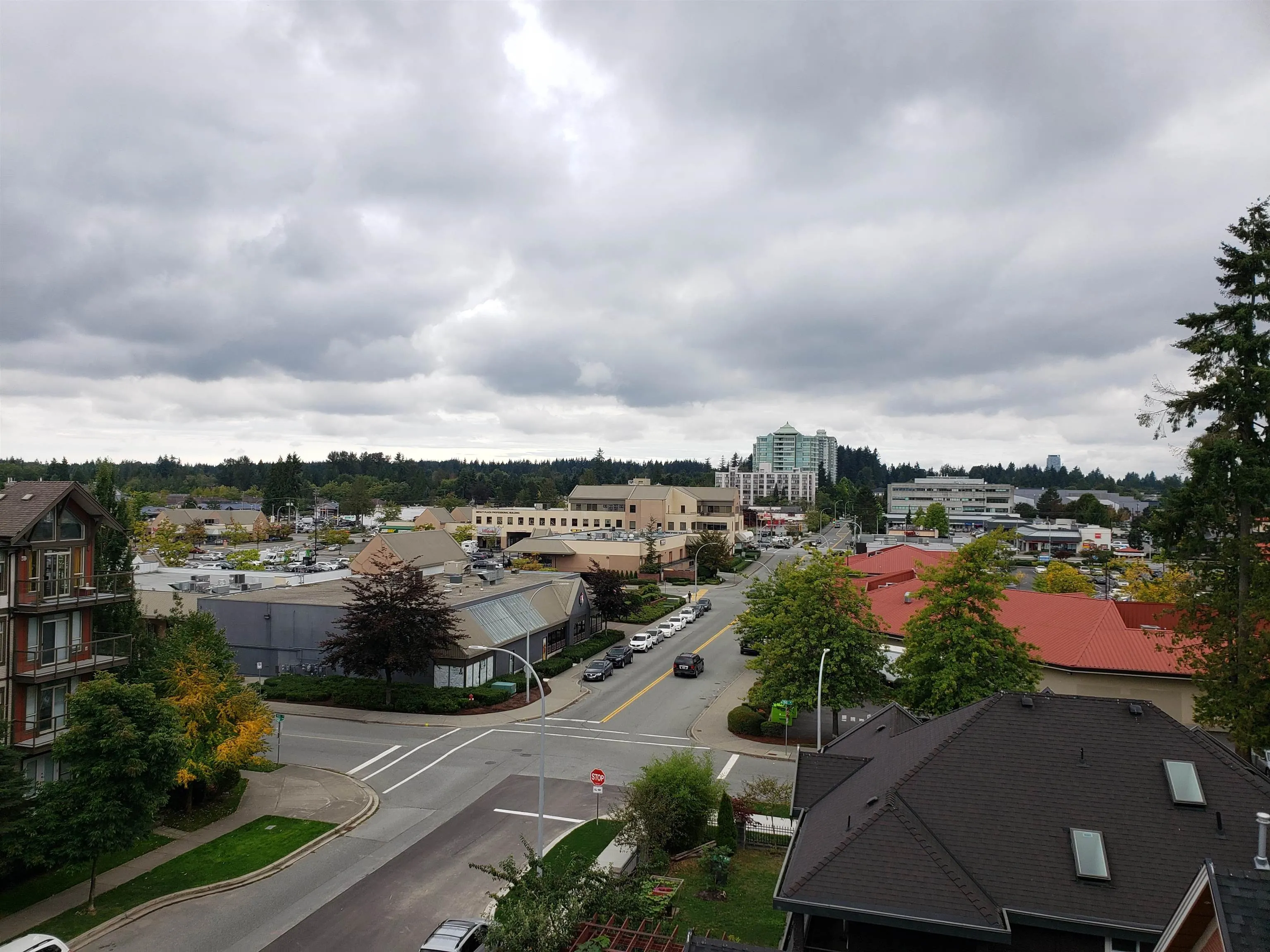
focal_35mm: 26
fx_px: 954
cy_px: 476
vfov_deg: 53.1
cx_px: 635
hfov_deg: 67.3
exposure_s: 1/740
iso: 50
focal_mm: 4.3
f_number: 2.4
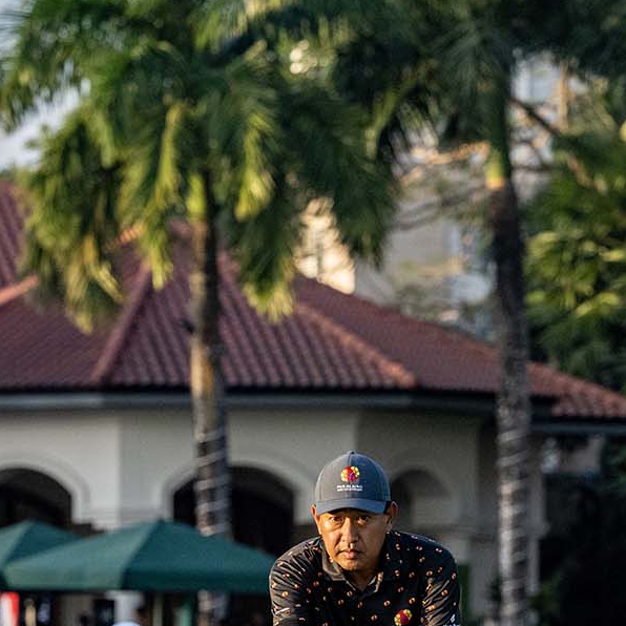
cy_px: 668
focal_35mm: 267
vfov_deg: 6.5
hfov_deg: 6.6
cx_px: 190
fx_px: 5463
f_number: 4.5
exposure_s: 1/2000
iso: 1000
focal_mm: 130
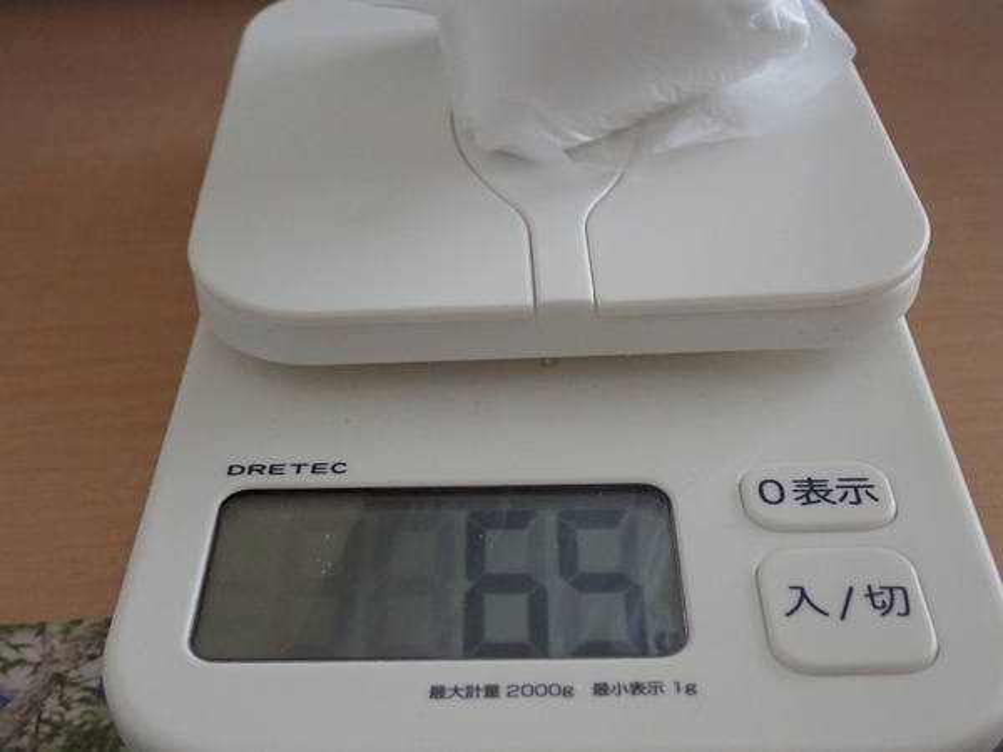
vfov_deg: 31.5
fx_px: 1333
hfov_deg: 41.2
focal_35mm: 46
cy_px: 376
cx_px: 502
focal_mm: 8.41
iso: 800
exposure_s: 1/80
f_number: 3.1
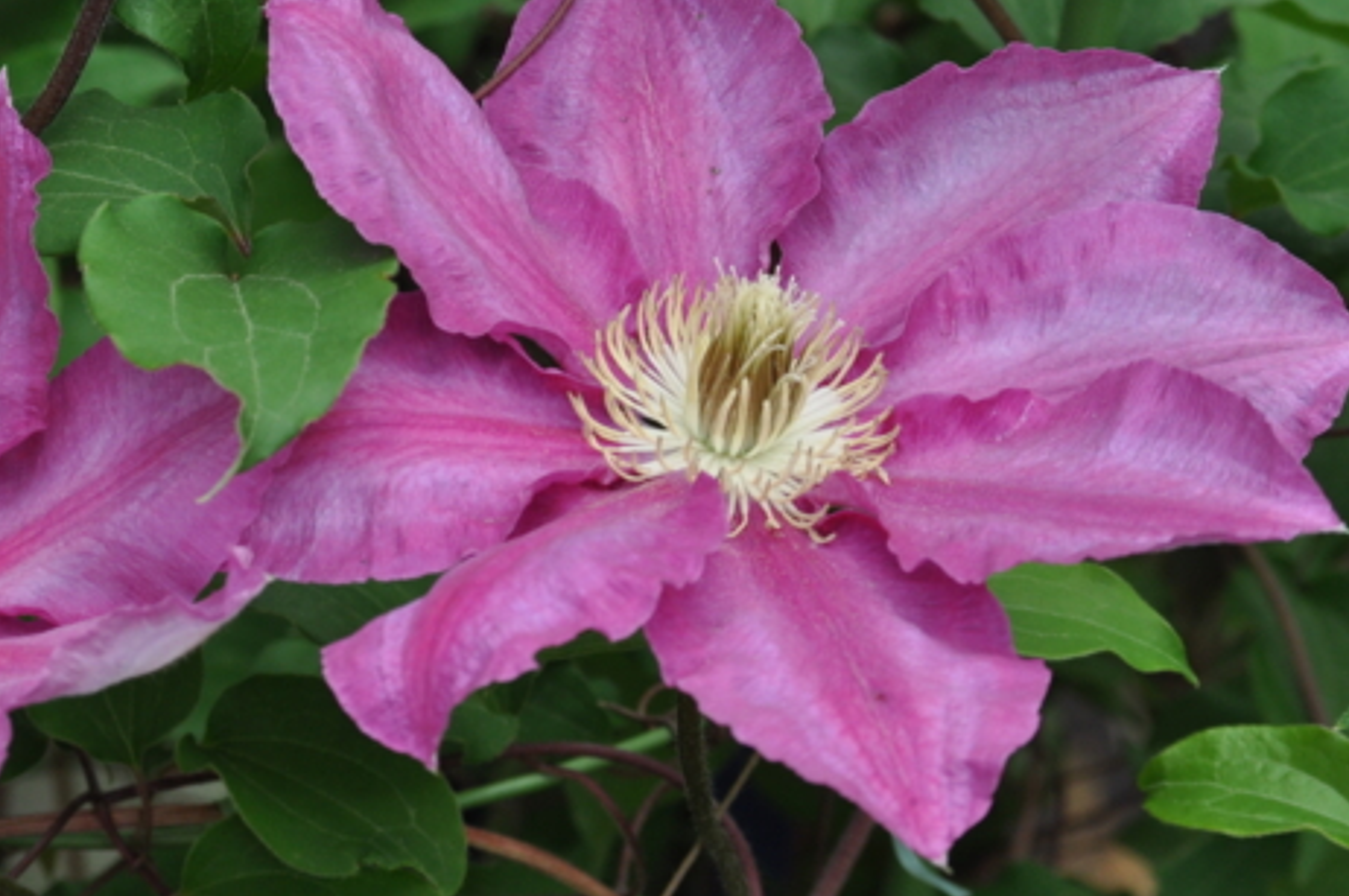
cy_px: 460
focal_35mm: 169
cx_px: 298
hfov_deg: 12.1
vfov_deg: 8.1
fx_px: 6321
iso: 400
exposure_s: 1/125
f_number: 7.1
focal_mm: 65
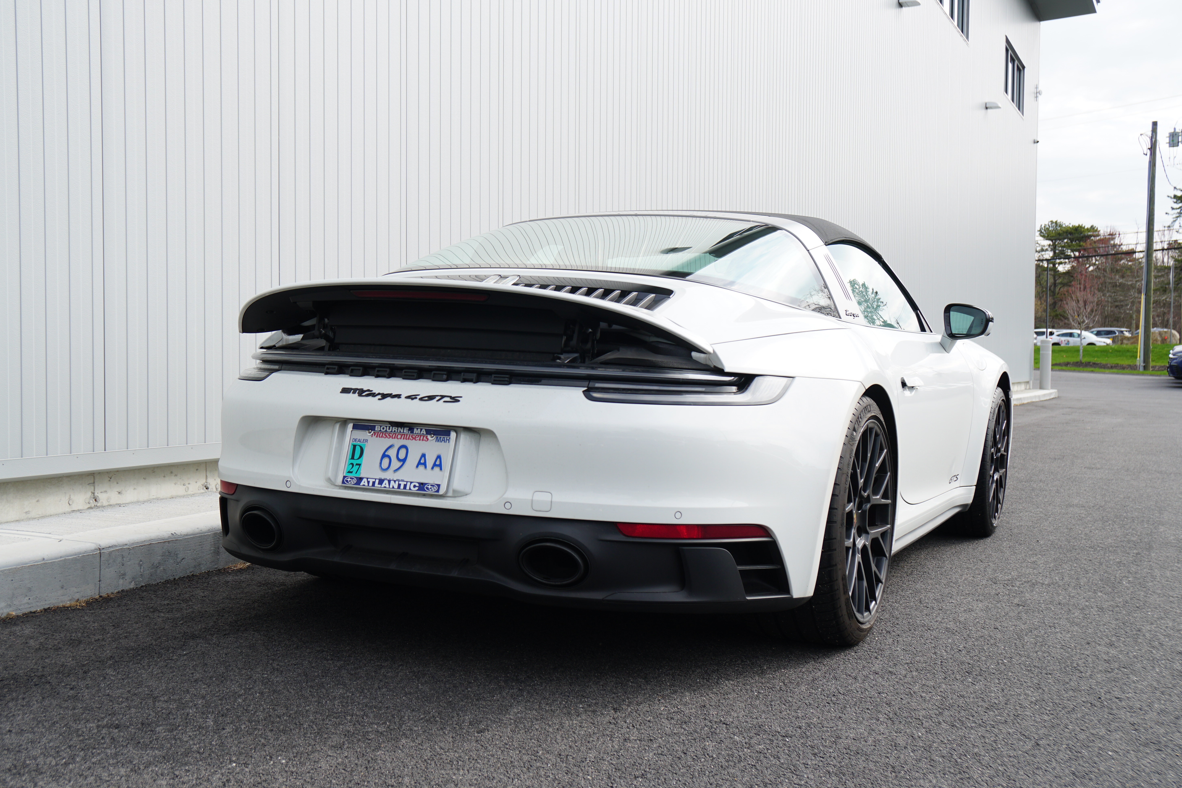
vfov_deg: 33.4
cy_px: 402
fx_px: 1313
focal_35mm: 40
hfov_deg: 48.5
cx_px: 587
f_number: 5
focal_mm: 26
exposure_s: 1/250
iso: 100
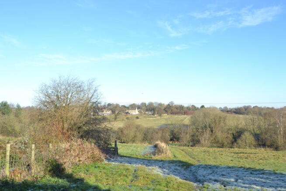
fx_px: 286
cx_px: 143
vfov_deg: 36.9
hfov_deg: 53.1
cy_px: 96
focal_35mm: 36
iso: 200
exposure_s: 1/200
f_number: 8
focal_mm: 24
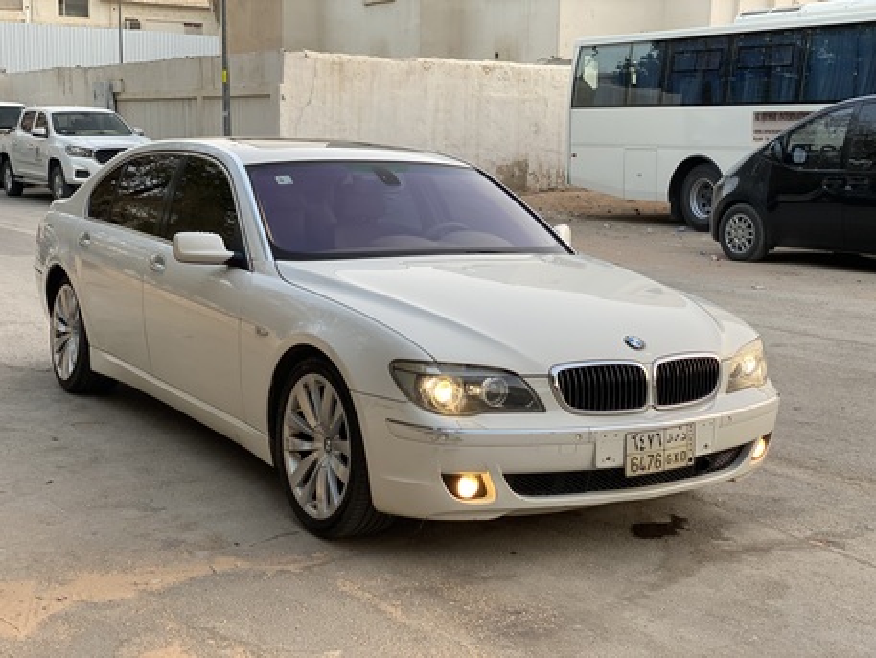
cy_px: 329
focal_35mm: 52
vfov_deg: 28.0
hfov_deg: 36.8
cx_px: 438
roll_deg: -1.9
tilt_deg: -8.0
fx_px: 1316
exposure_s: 1/122
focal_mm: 6
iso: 50
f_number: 2
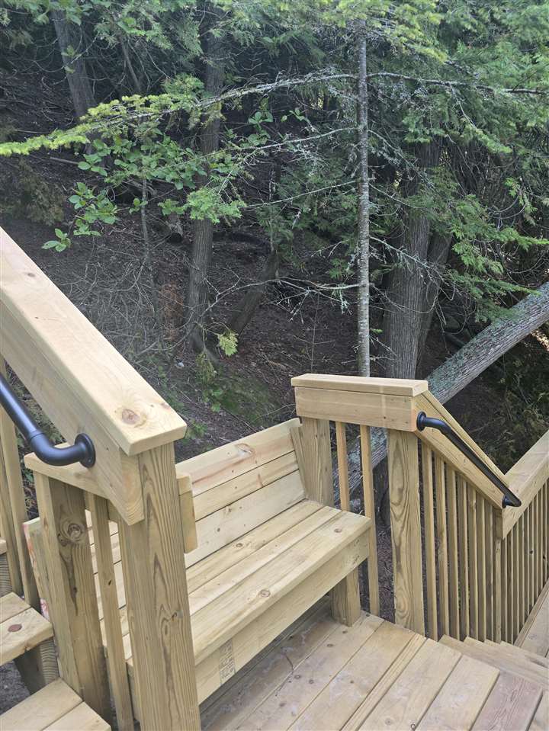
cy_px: 366
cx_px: 274
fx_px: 486
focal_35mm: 23
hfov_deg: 58.9
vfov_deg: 73.9
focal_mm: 6.3
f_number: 1.7
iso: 40
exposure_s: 1/180
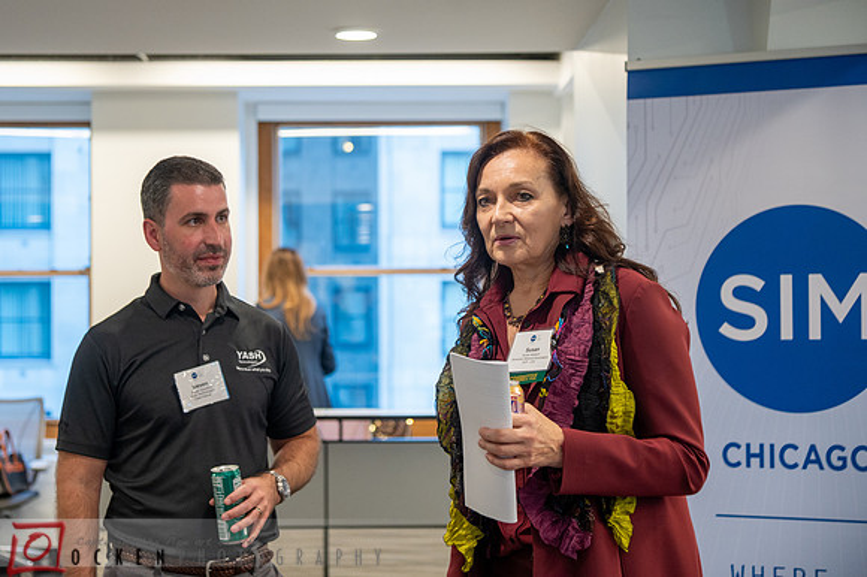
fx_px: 1745
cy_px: 255
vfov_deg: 18.8
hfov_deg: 27.9
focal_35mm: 73
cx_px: 383
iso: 1600
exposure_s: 1/100
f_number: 4
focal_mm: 65
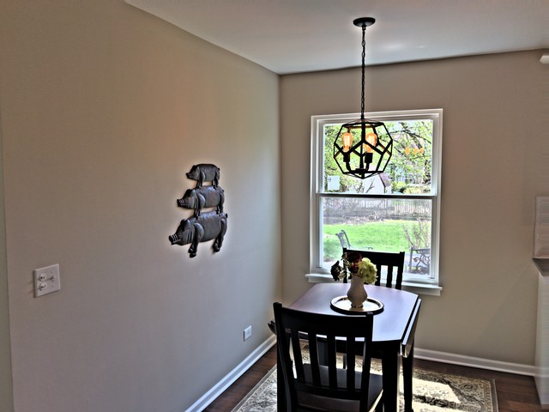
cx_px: 274
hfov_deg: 63.4
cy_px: 206
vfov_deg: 49.7
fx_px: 444
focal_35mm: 28
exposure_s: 1/120
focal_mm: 3.99
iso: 25
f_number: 1.8
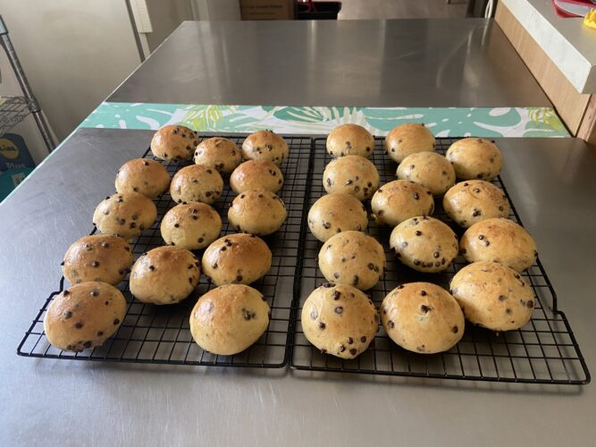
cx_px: 298
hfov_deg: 67.3
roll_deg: +2.8
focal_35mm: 26
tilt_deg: -40.2
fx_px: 448
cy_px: 224
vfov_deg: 53.0
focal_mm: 4.25
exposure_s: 1/60
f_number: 1.8
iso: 160
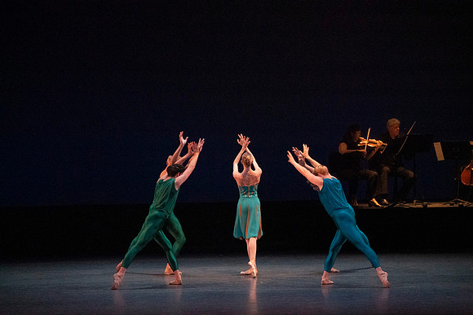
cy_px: 158
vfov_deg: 6.1
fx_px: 2970
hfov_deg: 9.1
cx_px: 236
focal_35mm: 226
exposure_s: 1/400
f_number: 8
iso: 25600
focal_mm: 226
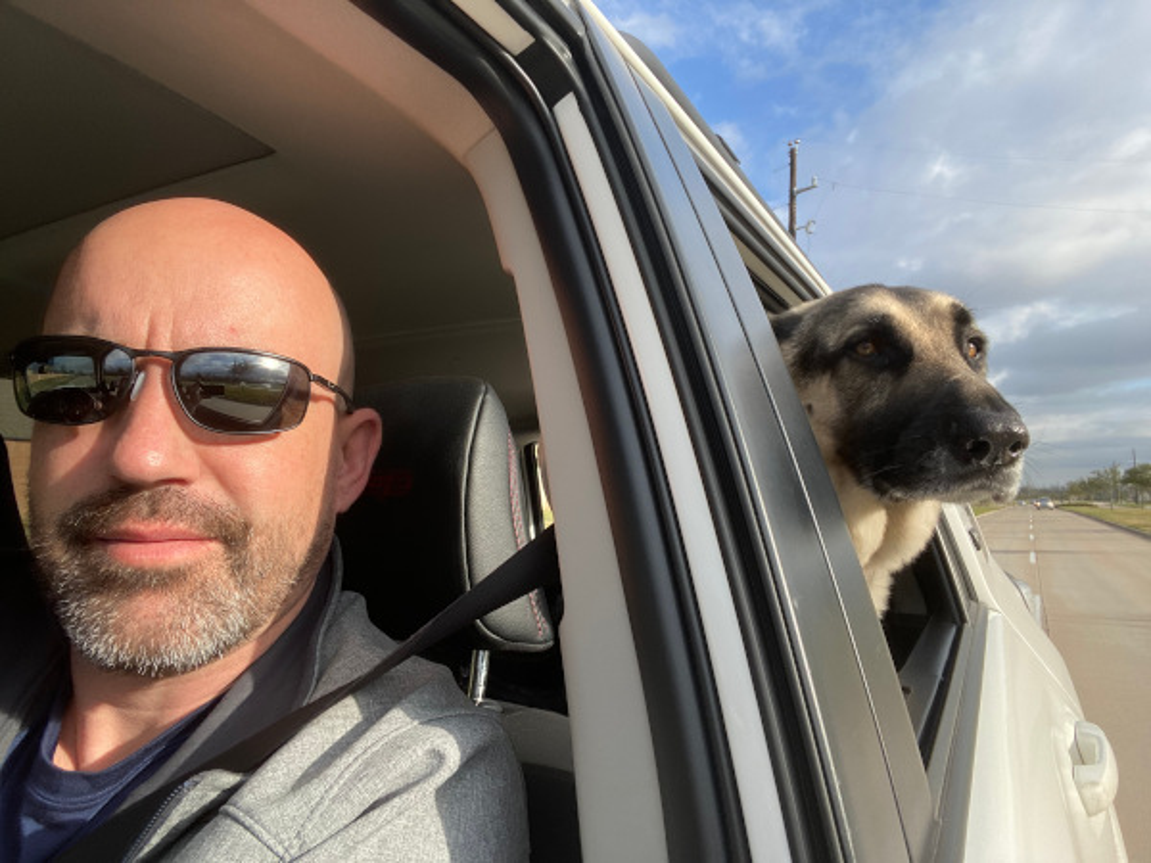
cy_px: 432
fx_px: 765
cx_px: 576
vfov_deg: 58.9
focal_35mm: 23
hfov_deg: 73.9
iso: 25
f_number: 2.2
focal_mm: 2.71
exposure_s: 1/750
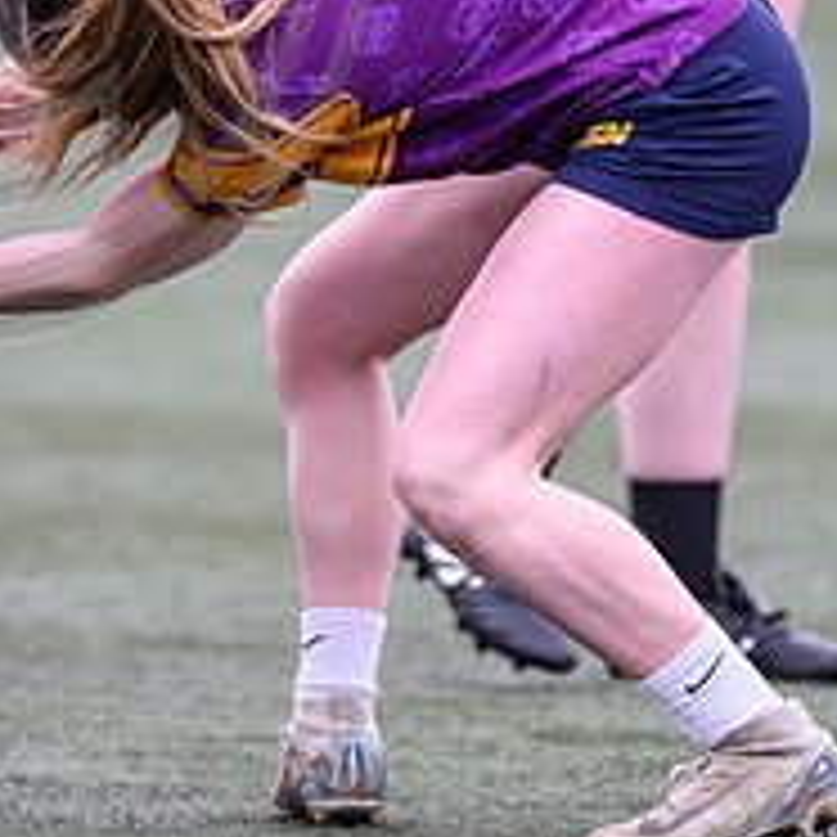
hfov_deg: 1.4
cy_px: -134
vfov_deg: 1.4
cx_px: 254
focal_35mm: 1269
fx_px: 34715
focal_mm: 400
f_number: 3.2
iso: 500
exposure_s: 1/1250
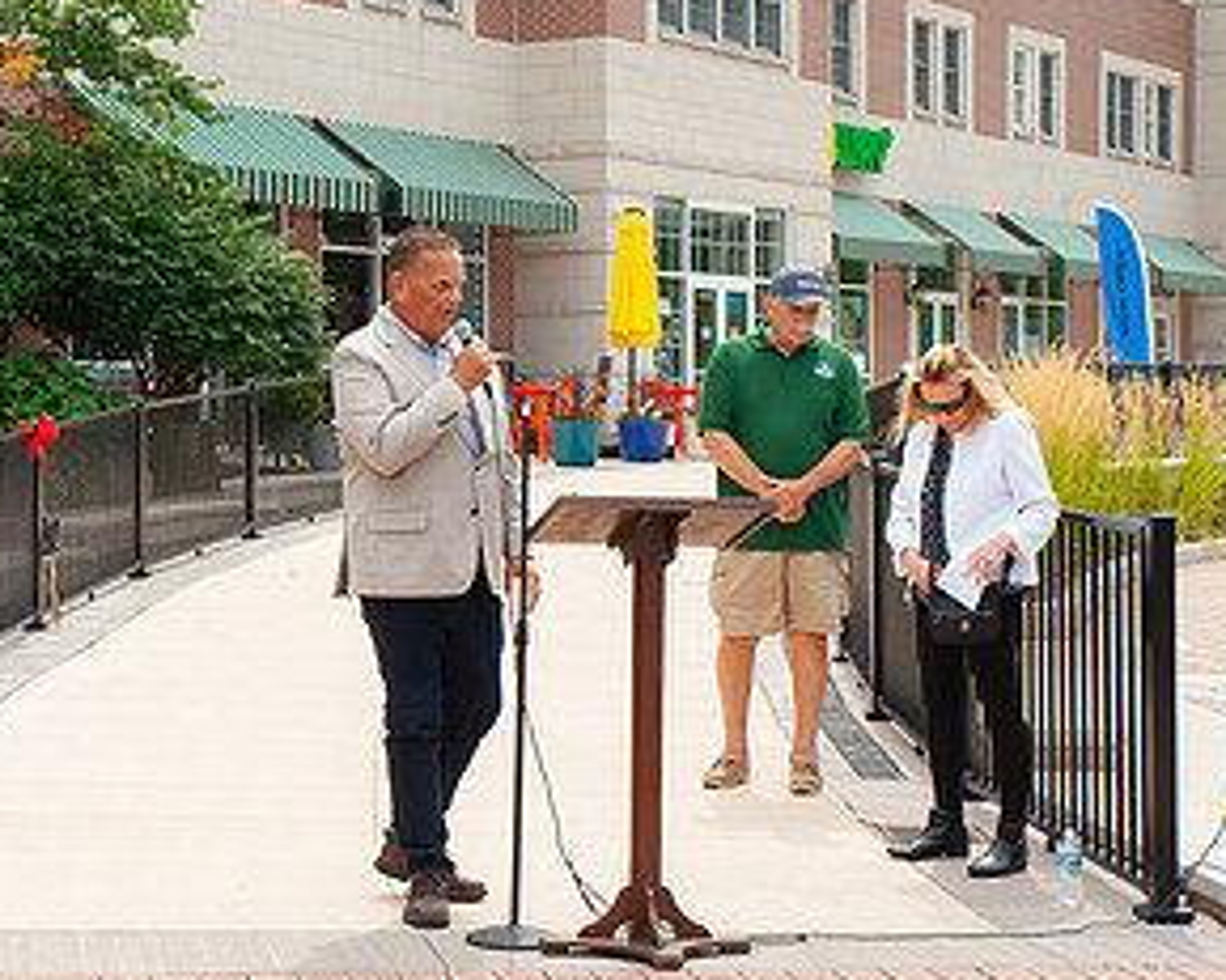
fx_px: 2866
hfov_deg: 23.6
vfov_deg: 19.4
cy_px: 433
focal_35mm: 79
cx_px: 165
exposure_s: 1/200
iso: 400
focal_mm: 42
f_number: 13
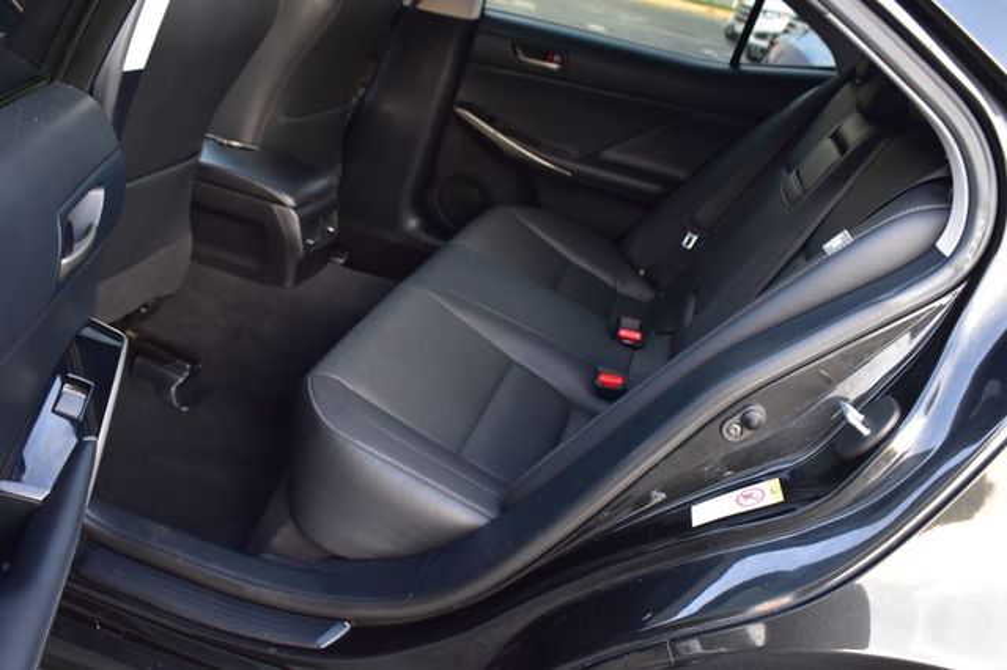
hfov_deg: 57.2
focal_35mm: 33
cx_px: 504
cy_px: 335
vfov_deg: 39.9
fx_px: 923
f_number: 6.3
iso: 720
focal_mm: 22
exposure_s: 1/15
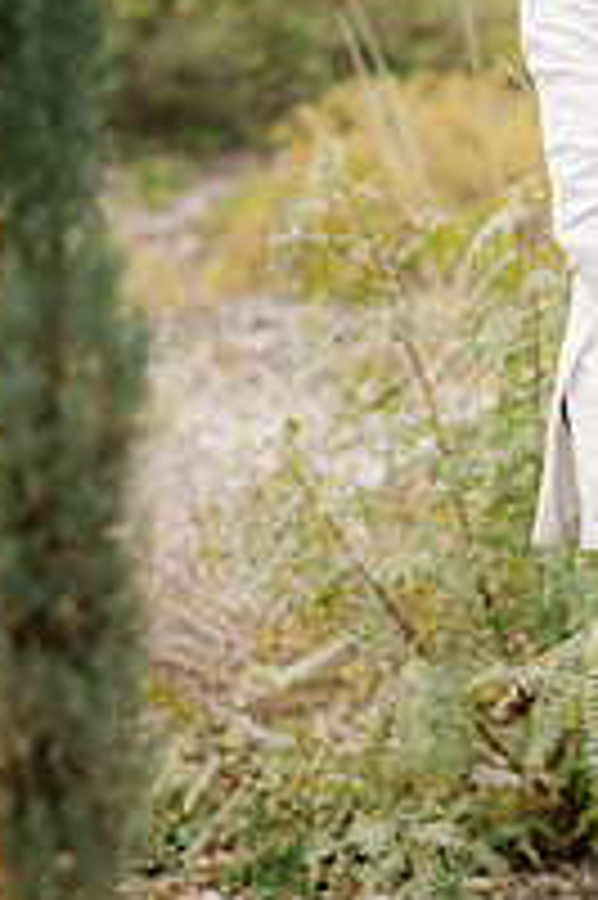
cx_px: 605
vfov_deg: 10.8
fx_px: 4767
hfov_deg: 7.1
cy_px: 418
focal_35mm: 191
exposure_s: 1/4000
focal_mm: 85
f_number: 2
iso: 100
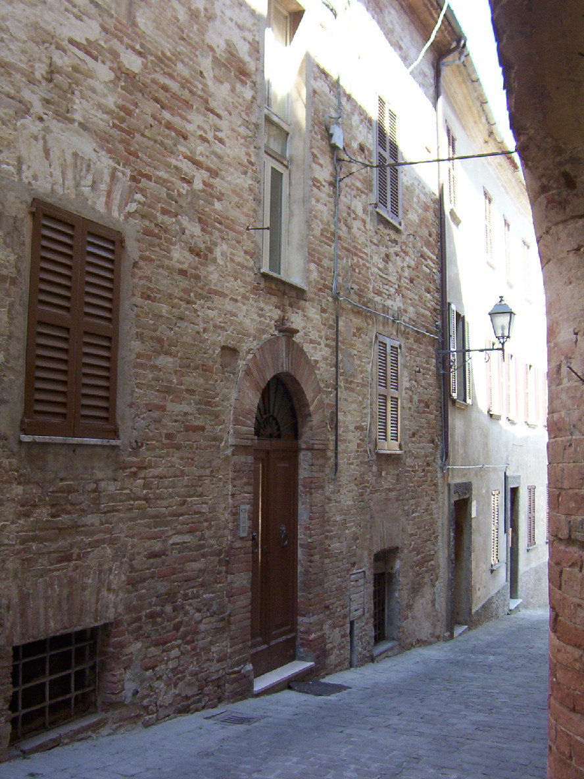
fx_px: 810
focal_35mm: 36
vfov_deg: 51.4
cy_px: 390
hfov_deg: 39.7
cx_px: 292
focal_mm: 5.54
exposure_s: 1/200
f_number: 2.76
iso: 100
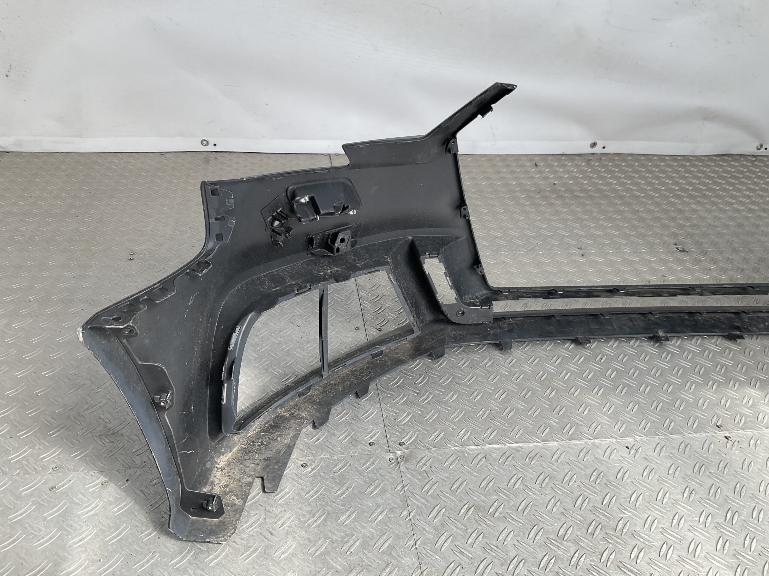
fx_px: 644
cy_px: 288
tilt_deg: -32.7
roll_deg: -8.2
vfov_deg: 48.2
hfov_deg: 61.7
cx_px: 384
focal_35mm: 29
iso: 16
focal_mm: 3
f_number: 1.8
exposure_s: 1/277
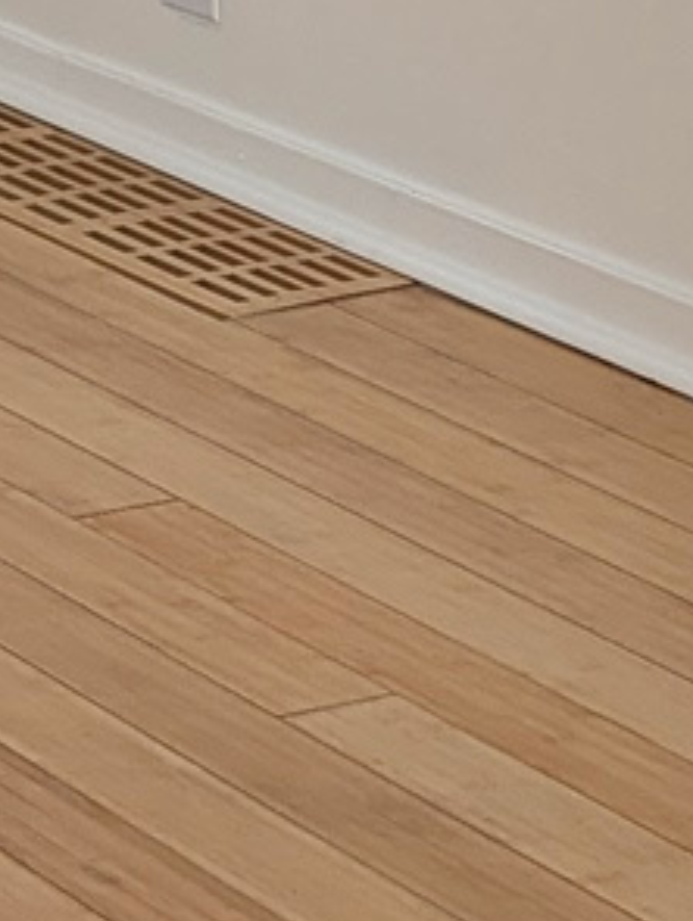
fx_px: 4421
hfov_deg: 7.6
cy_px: -1158
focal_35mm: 166
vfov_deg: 10.5
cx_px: -1514
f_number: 1.68
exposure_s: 1/858
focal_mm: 6.9
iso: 21
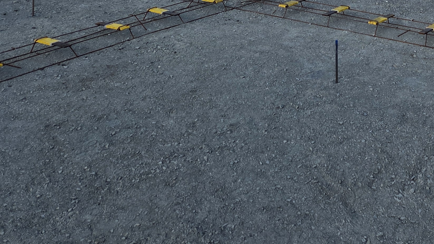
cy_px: -120
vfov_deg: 17.7
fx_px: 702
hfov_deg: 31.1
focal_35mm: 61
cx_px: 460
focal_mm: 5.4
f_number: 1.8
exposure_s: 1/3177
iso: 80
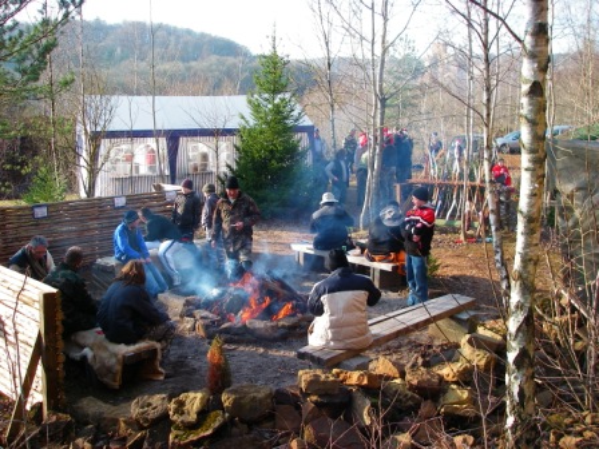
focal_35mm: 38
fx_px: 658
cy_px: 224
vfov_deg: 37.7
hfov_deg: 49.0
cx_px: 300
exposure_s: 1/100
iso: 64
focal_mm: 6.3
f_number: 3.3
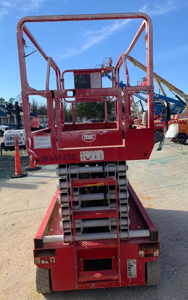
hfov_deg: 44.5
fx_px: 230
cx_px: 98
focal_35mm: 28
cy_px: 151
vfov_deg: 66.5
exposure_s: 1/1149
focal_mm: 4.25
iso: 25
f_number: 1.8
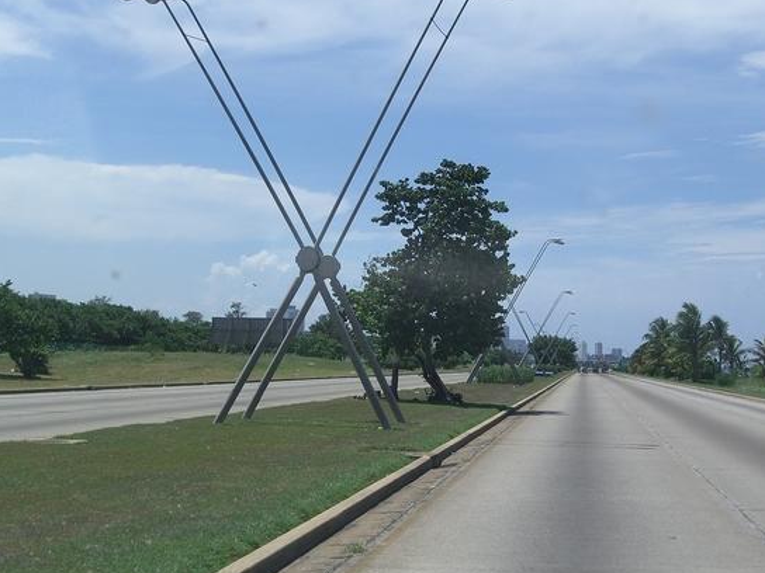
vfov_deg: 18.4
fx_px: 1768
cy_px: 253
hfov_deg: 24.4
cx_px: 401
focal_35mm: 80
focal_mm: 14.2
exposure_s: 1/500
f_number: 5.6
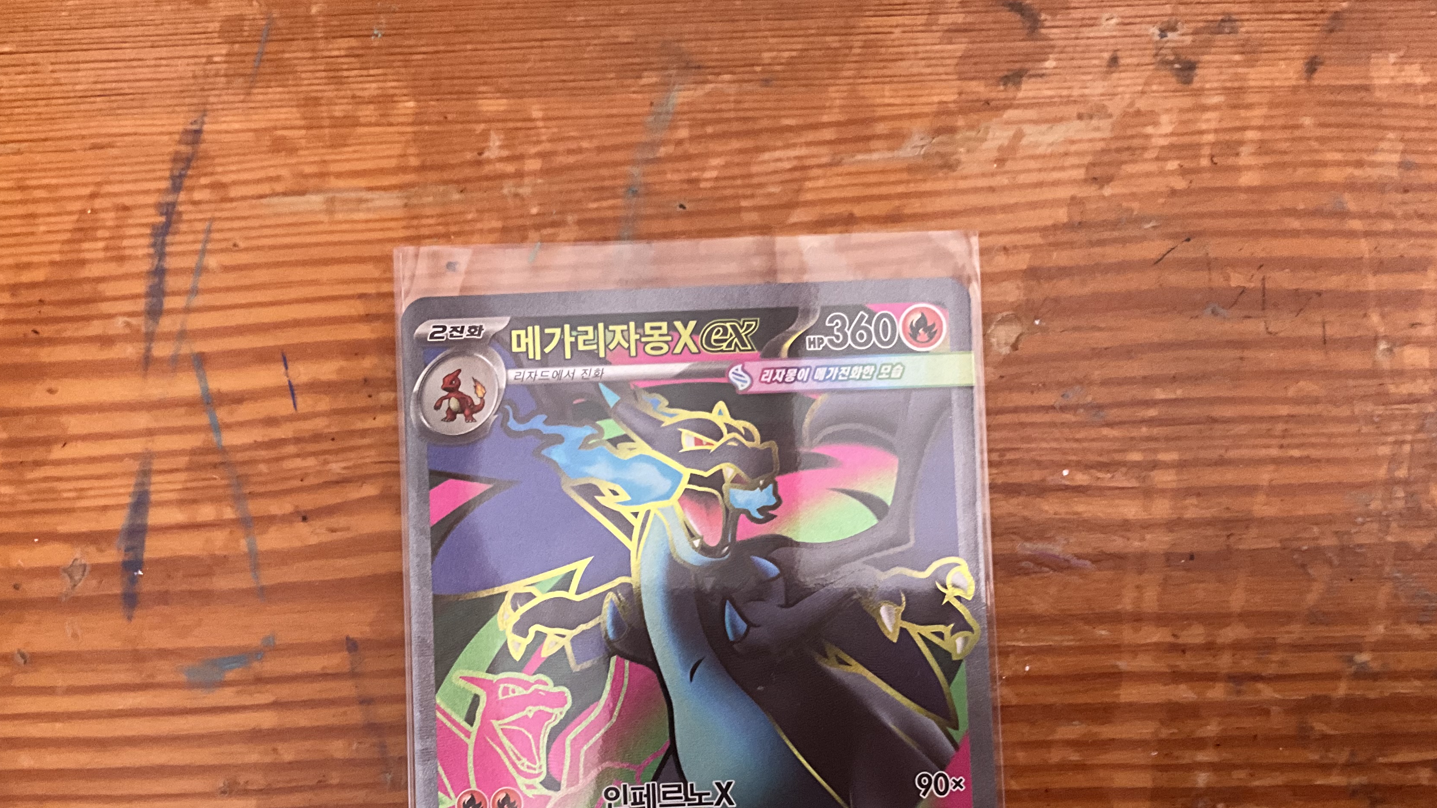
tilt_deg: -87.0
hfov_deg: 52.8
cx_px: 715
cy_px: 619
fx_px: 1448
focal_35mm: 38
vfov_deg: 30.6
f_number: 1.8
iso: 320
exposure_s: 1/44
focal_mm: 3
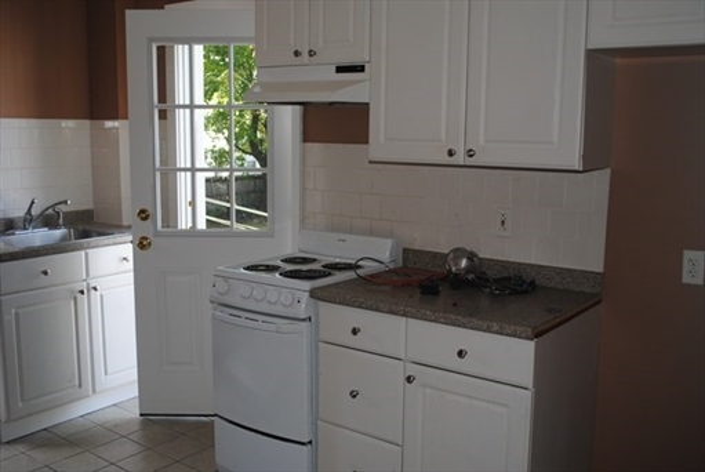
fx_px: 706
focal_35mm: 36
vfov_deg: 37.0
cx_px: 352
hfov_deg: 53.1
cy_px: 236
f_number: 4
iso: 200
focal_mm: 24
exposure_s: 1/60
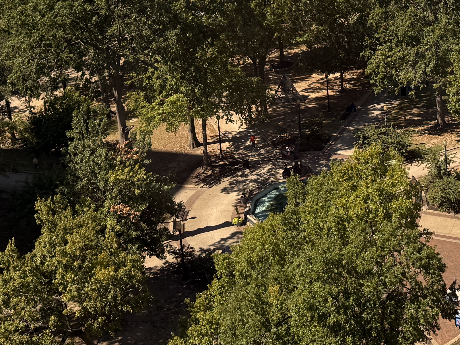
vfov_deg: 20.9
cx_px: 357
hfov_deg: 28.8
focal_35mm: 66
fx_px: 877
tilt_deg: -12.4
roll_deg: +3.4
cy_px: -62
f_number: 1.78
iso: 80
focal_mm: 6.76
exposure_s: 1/735
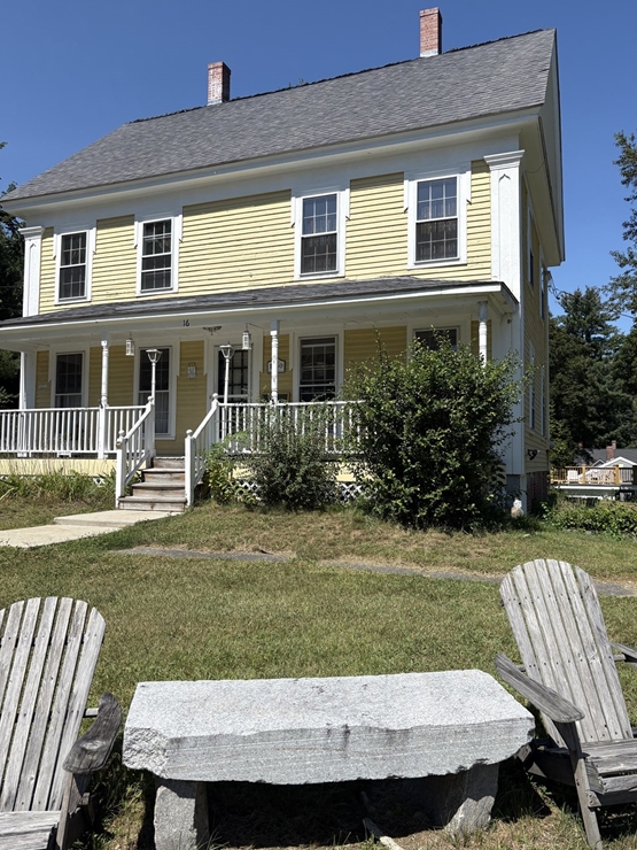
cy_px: 422
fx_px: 662
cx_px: 325
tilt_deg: +4.5
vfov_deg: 65.3
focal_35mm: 27
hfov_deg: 51.4
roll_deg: -1.2
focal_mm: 5.96
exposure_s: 1/4329
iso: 50
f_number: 1.6
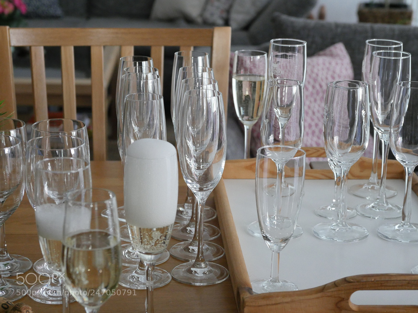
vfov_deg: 19.4
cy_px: 156
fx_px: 918
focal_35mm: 76
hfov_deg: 25.7
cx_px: 209
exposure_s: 1/100
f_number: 5
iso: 2000
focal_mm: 38
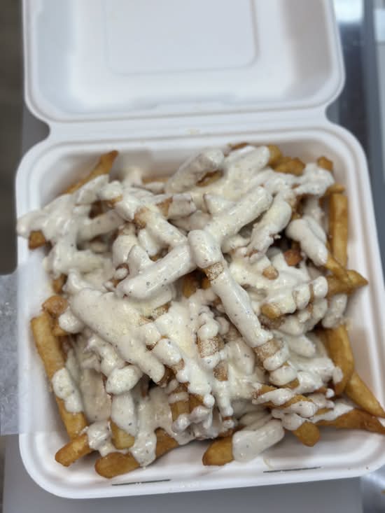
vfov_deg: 39.7
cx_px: 192
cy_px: 256
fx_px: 712
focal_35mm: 48
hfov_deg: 30.3
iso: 64
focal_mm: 6.86
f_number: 1.78
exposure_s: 1/160
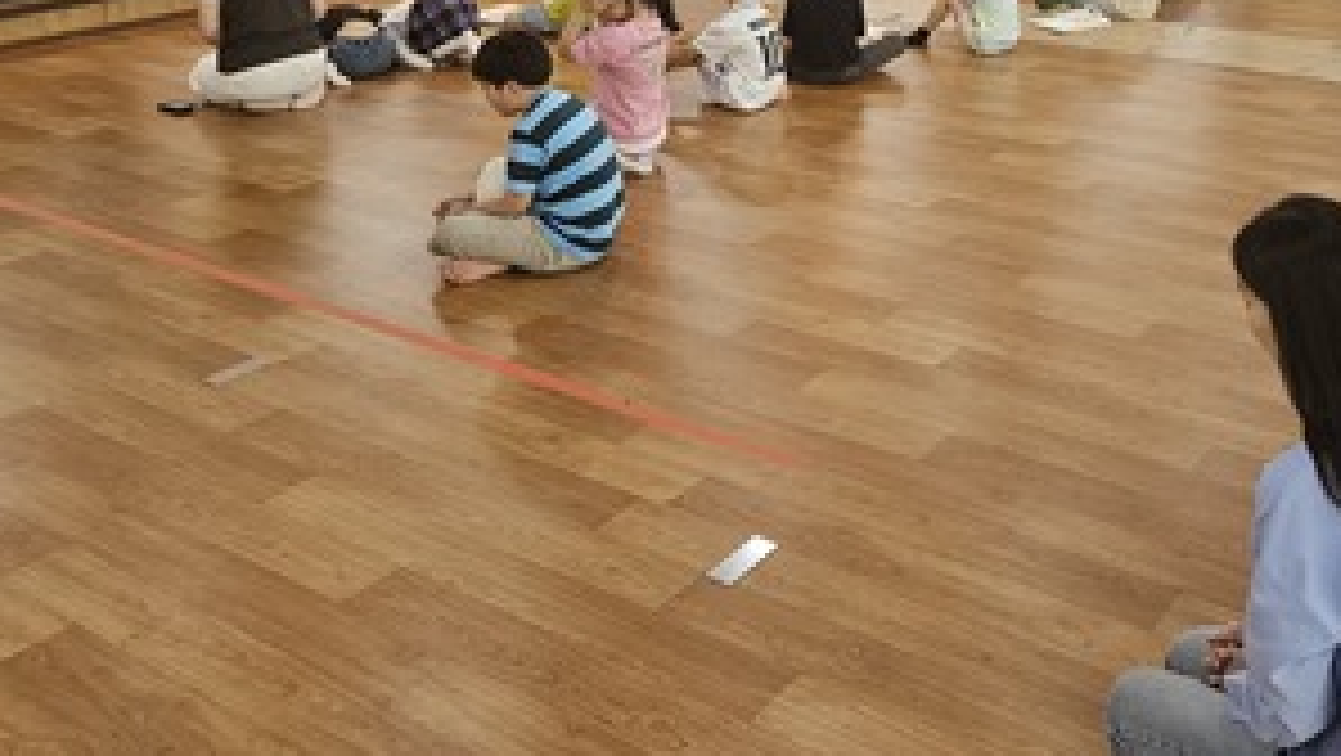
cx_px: 909
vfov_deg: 26.5
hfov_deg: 47.4
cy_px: -43
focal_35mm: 42
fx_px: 1494
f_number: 1.8
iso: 160
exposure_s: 1/120
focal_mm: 5.4
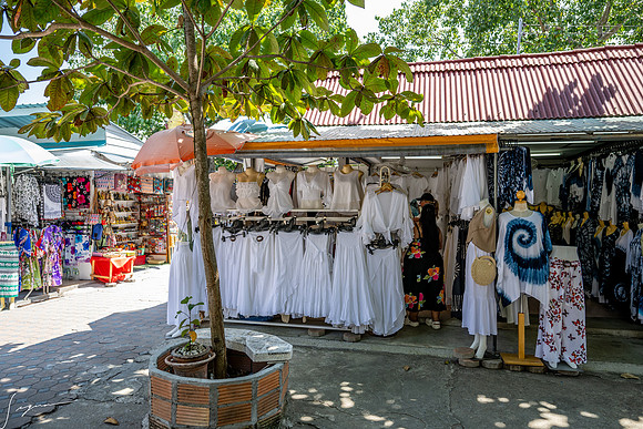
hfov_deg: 73.7
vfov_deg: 53.2
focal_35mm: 24
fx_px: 429
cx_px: 322
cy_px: 214
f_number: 2.8
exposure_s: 1/200
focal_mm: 24
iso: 90
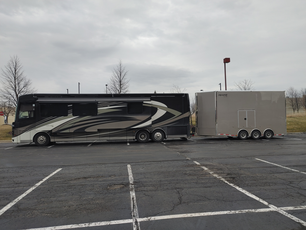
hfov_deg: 67.3
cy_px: 115
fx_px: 230
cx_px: 153
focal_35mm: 26
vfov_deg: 53.1
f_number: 1.8
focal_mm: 5.58
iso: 50
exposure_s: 1/1282
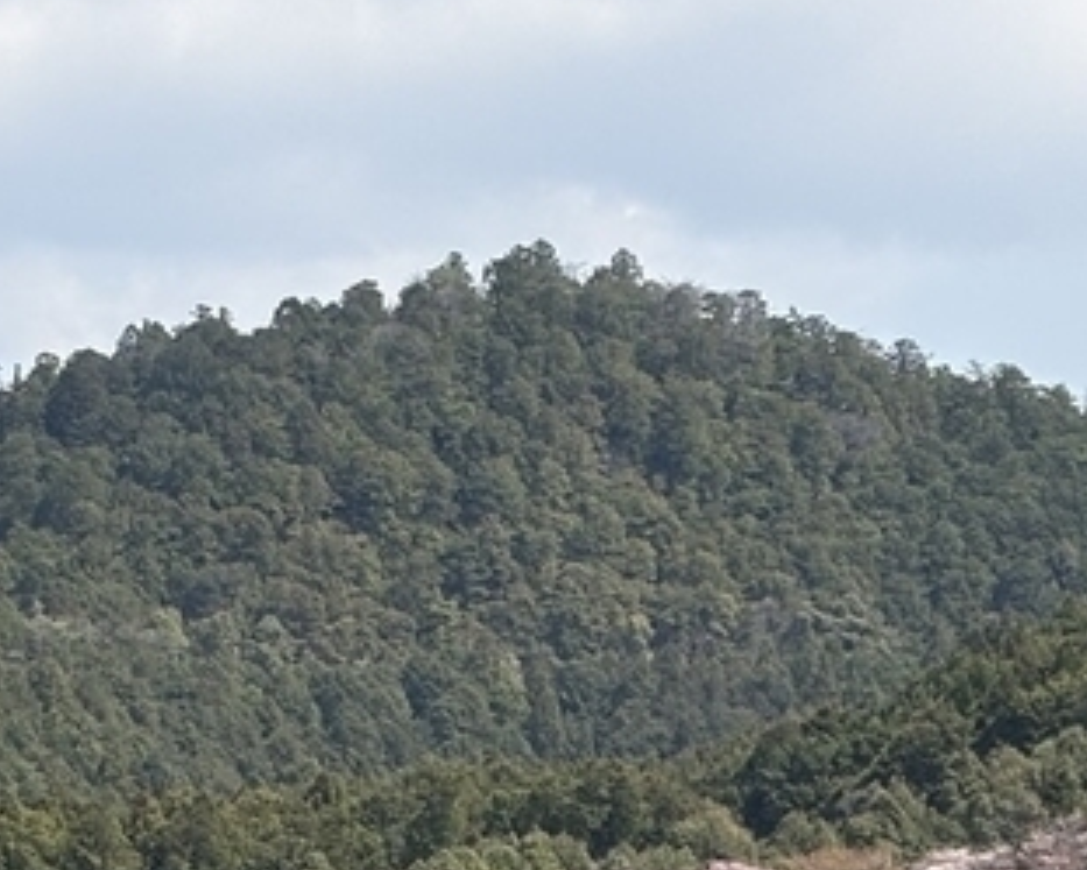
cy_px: 1188
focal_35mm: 196
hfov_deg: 9.8
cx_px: 185
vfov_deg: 7.8
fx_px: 6307
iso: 50
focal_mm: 5.96
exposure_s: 1/2451
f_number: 1.6
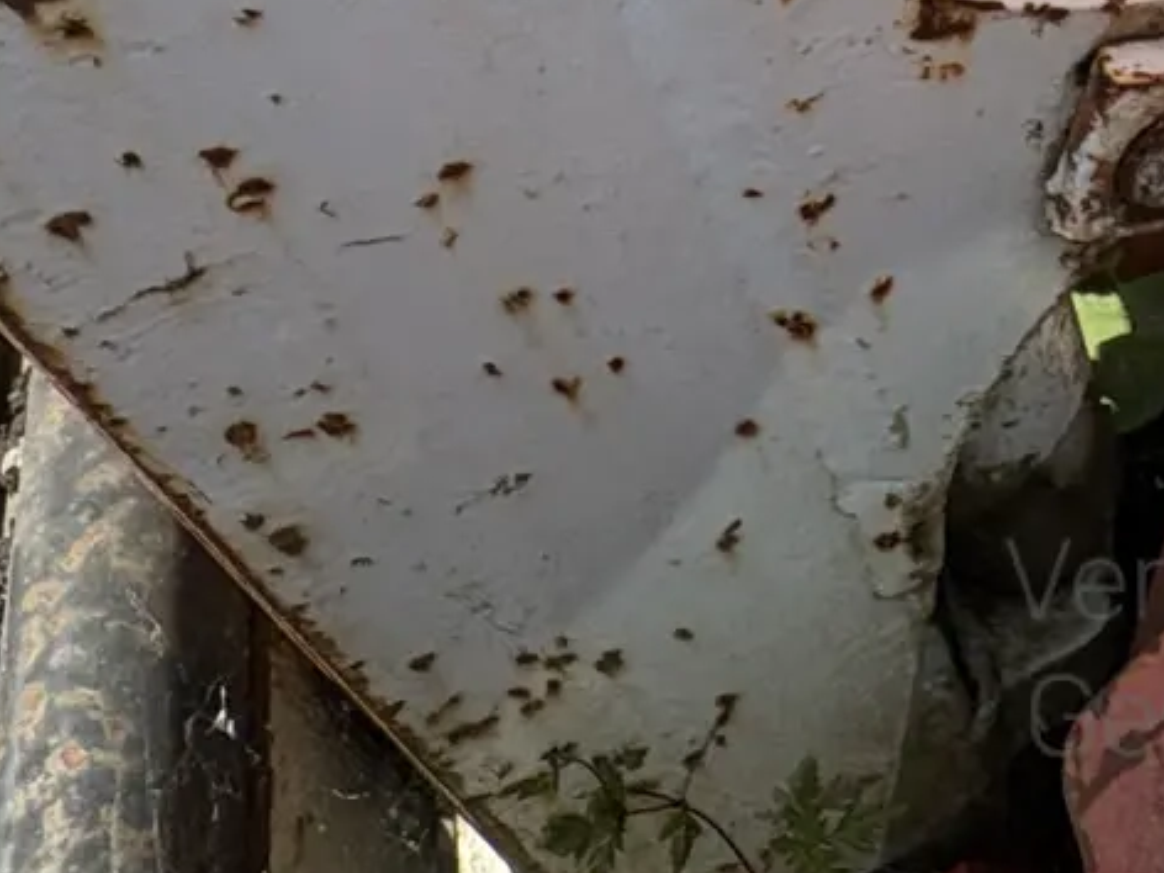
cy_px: -661
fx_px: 1917
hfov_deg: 29.6
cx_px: 1356
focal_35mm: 57
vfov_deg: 19.6
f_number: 2.2
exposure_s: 1/1567
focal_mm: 2.22
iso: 50
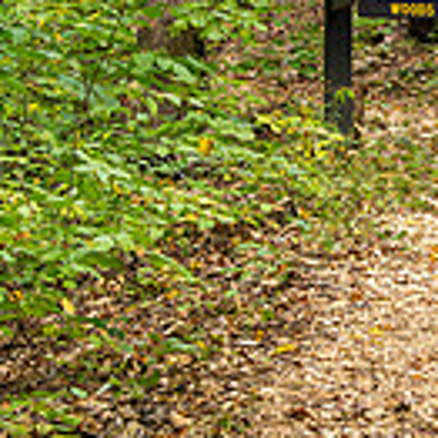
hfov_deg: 7.3
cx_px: 739
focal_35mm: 234
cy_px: 209
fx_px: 3350
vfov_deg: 7.5
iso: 1400
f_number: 8
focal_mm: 62
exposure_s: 1/200
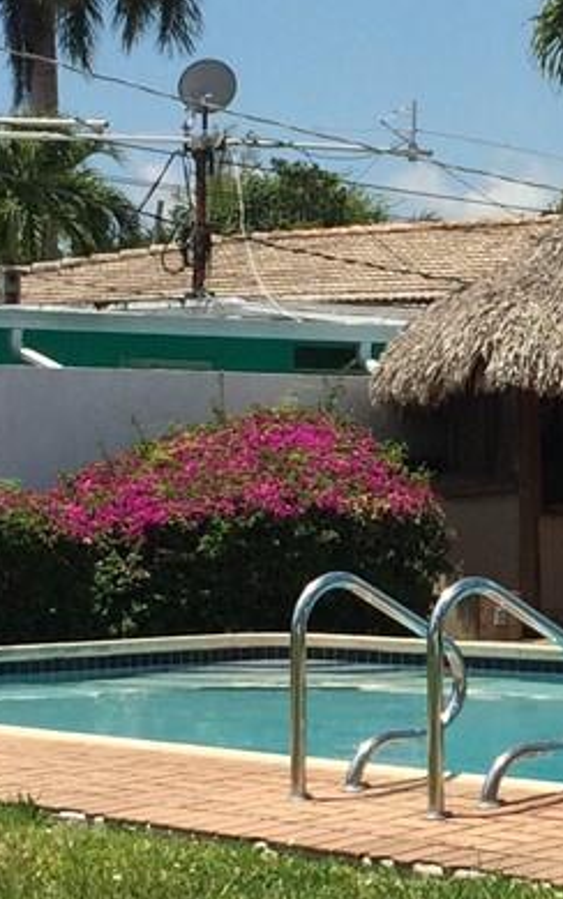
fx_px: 3091
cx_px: 722
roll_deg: -0.6
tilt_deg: +0.4
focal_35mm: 126
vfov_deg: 16.6
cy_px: 406
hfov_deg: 10.2
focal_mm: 4.15
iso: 32
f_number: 2.2
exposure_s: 1/3425
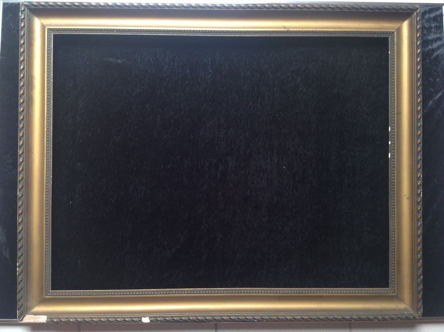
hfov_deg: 52.7
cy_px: 166
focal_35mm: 35
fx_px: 448
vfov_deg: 40.6
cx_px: 222
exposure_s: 1/40
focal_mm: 4.28
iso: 64
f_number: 2.4
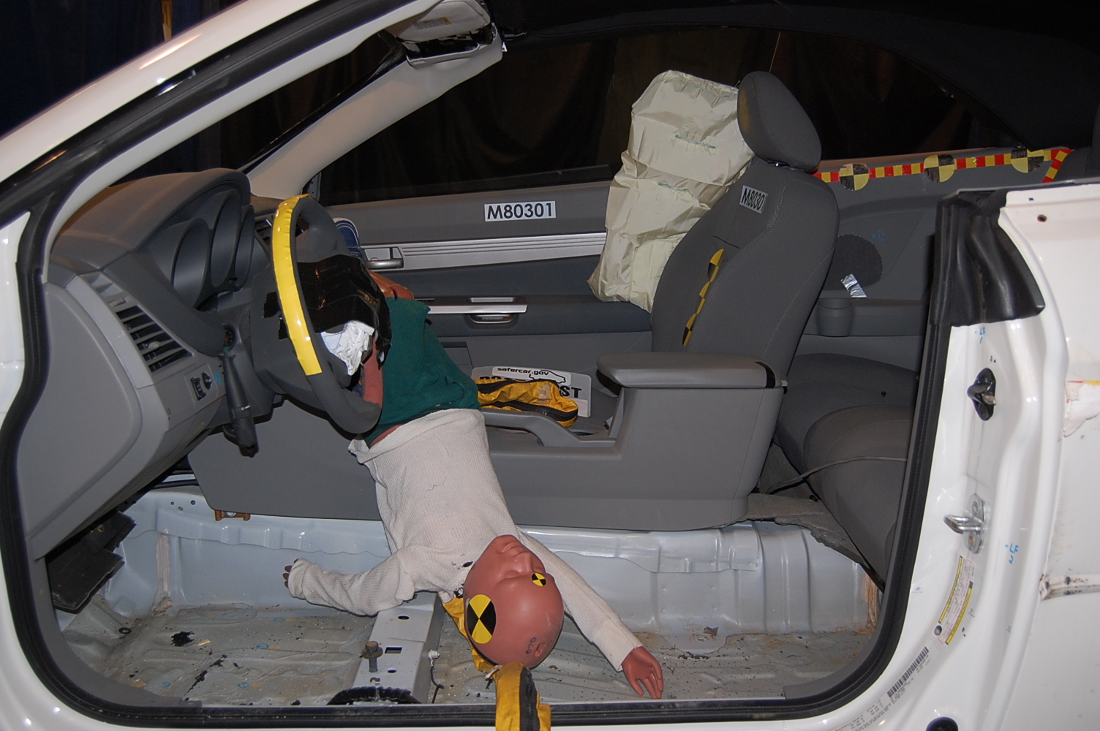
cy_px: 366
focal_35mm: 36
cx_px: 550
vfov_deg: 36.8
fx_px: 1099
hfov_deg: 53.2
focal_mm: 24
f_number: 4
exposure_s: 1/60
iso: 400
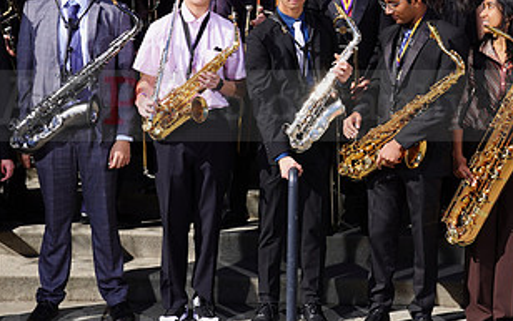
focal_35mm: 71
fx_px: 993
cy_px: 92
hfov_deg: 29.0
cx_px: 270
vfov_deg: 18.3
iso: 100
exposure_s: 1/250
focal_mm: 37
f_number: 10
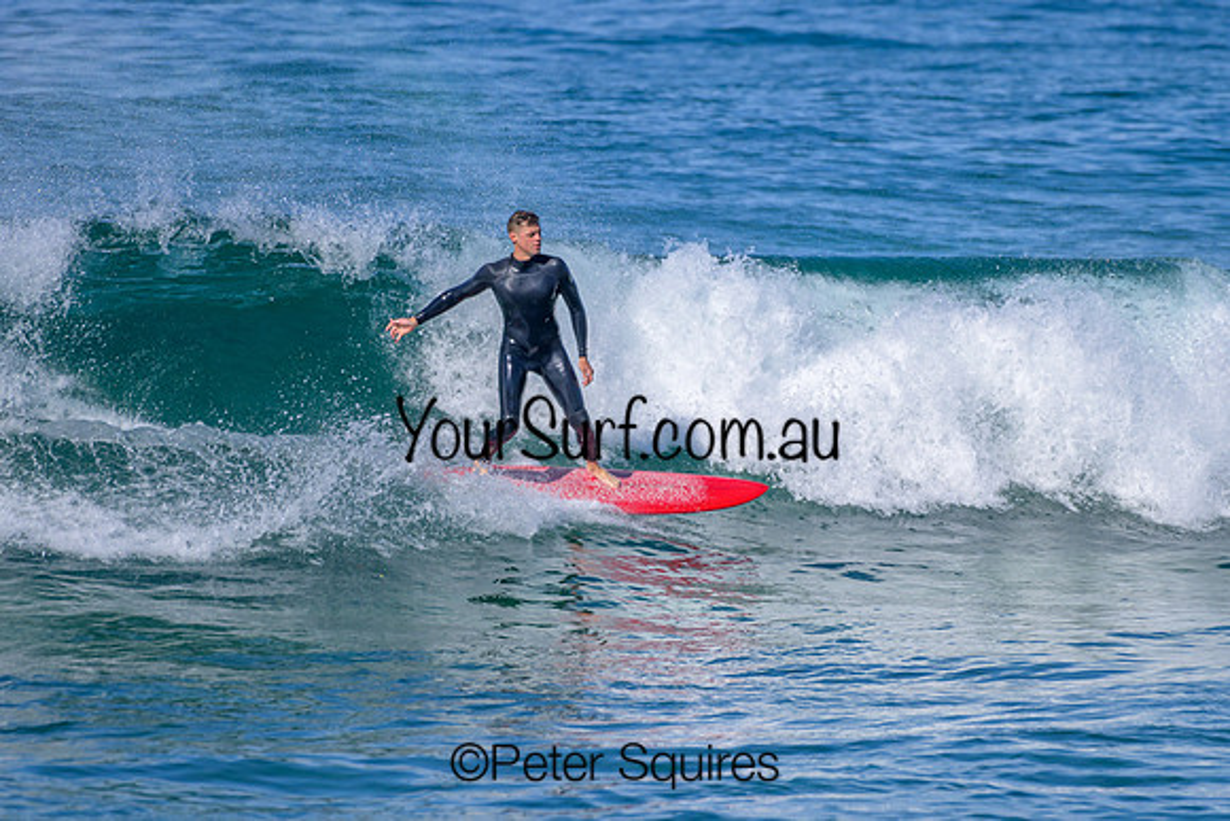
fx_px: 23395
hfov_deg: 3.0
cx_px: 691
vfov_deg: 2.0
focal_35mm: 685
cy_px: 365
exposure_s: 1/2500
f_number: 5.6
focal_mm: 500
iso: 220
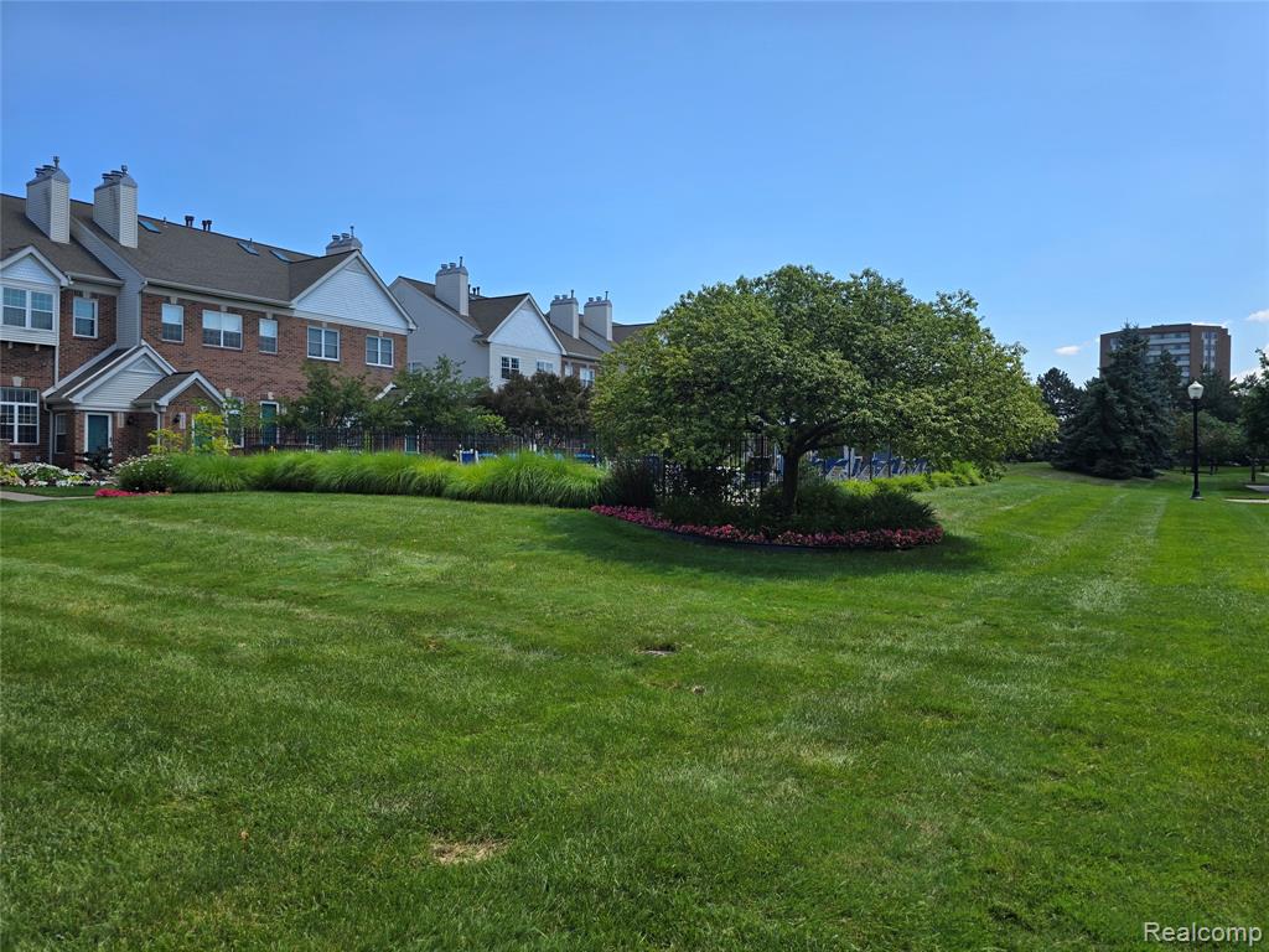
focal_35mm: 23
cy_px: 476
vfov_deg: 58.9
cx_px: 634
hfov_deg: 73.9
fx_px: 843
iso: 12
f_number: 1.7
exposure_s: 1/496
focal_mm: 6.3
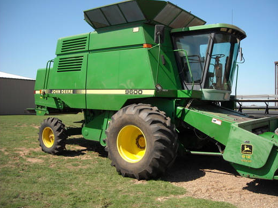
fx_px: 297
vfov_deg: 38.6
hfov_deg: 50.1
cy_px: 101
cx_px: 145
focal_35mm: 37
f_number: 5.6
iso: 64
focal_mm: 5.7
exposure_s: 1/209
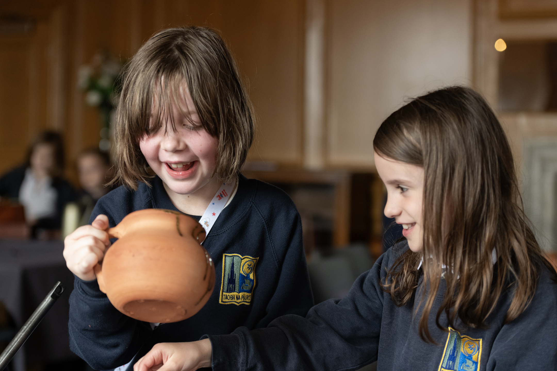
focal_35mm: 70
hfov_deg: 28.8
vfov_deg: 19.5
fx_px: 1083
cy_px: 186
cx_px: 278
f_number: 3.5
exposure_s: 1/640
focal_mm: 70
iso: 2000
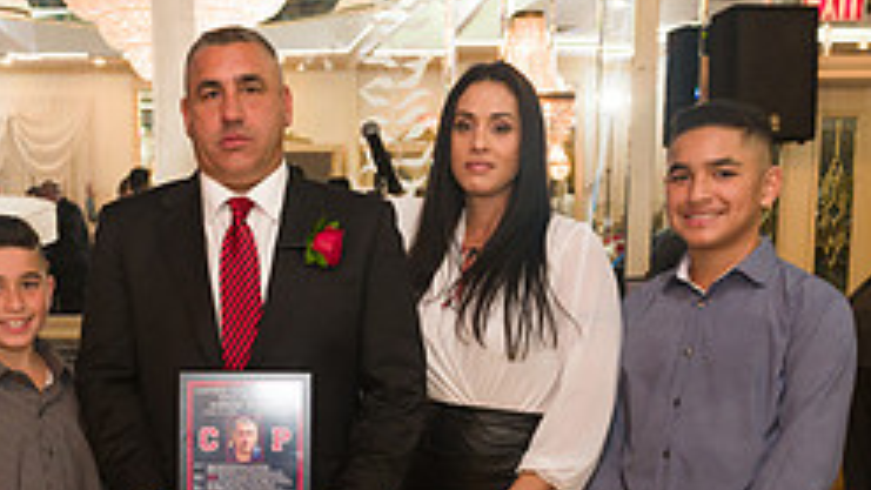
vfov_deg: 19.9
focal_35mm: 59
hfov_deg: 34.9
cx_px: 243
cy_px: 457
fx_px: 1363
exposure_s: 1/125
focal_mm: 24
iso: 1000
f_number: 4
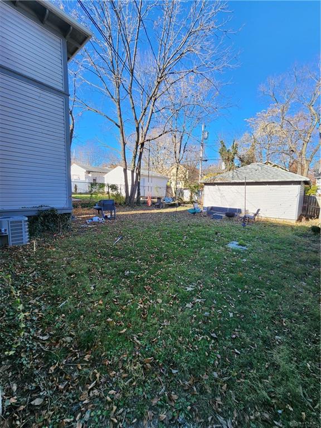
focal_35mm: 13
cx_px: 160
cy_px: 214
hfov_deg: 89.9
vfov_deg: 106.2
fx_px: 161
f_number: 2.2
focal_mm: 2.2
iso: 50
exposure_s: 1/416
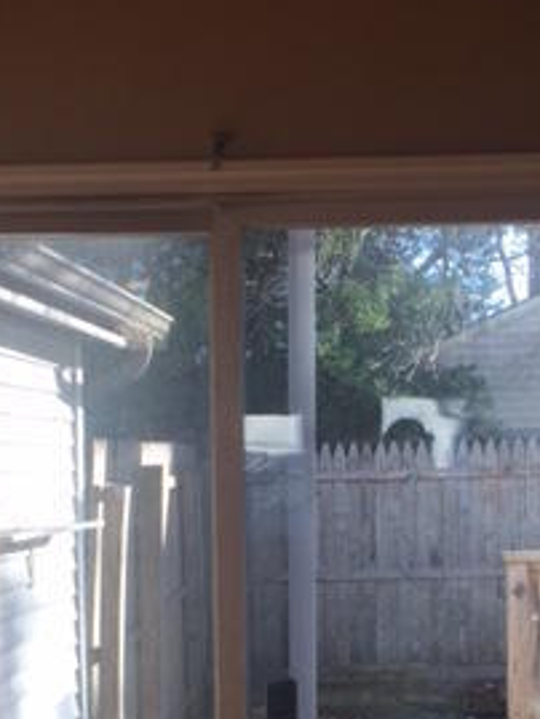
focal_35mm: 69
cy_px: 599
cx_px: 331
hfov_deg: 21.3
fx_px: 1434
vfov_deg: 27.5
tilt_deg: -2.2
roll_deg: +1.3
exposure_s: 1/156
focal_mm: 4.15
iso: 32
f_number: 2.2
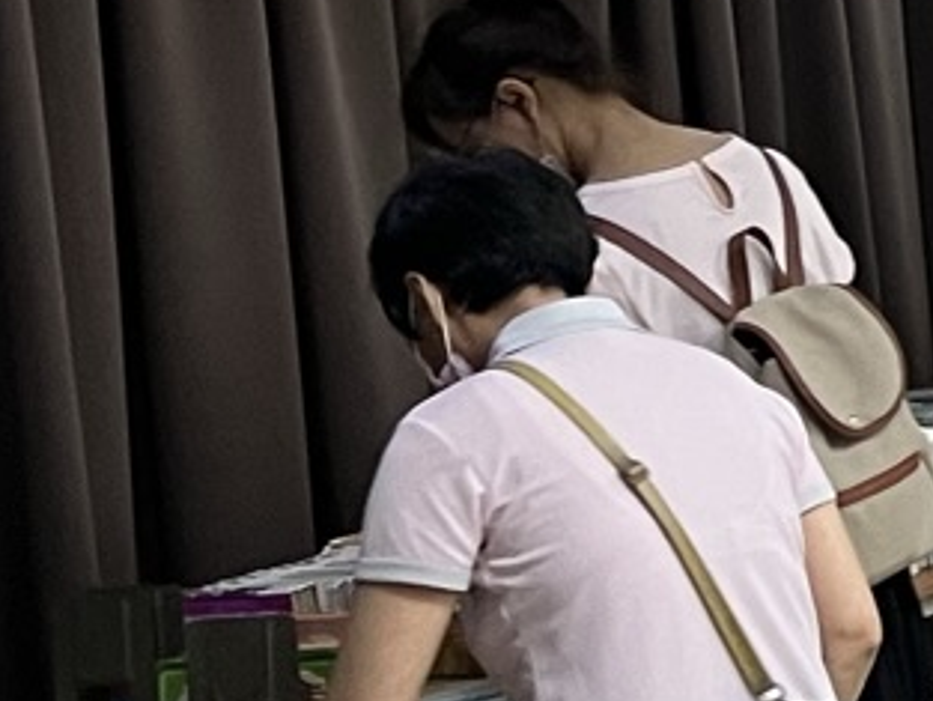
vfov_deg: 8.7
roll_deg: +4.3
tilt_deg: -3.2
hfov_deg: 9.4
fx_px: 4584
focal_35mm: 170
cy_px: -92
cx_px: 2710
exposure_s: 1/60
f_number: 1.6
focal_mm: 5.1
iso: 100
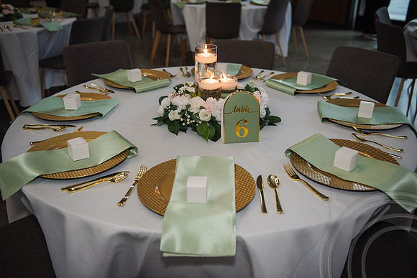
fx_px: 440
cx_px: 208
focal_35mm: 38
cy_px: 139
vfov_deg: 35.1
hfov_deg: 50.7
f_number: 2.8
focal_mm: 38
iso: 500
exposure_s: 1/125
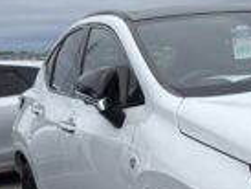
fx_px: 552
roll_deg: +5.2
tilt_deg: -9.2
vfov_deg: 19.3
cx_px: 348
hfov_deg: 22.3
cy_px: 138
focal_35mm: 76
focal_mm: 5.96
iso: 50
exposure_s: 1/7692
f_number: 1.6
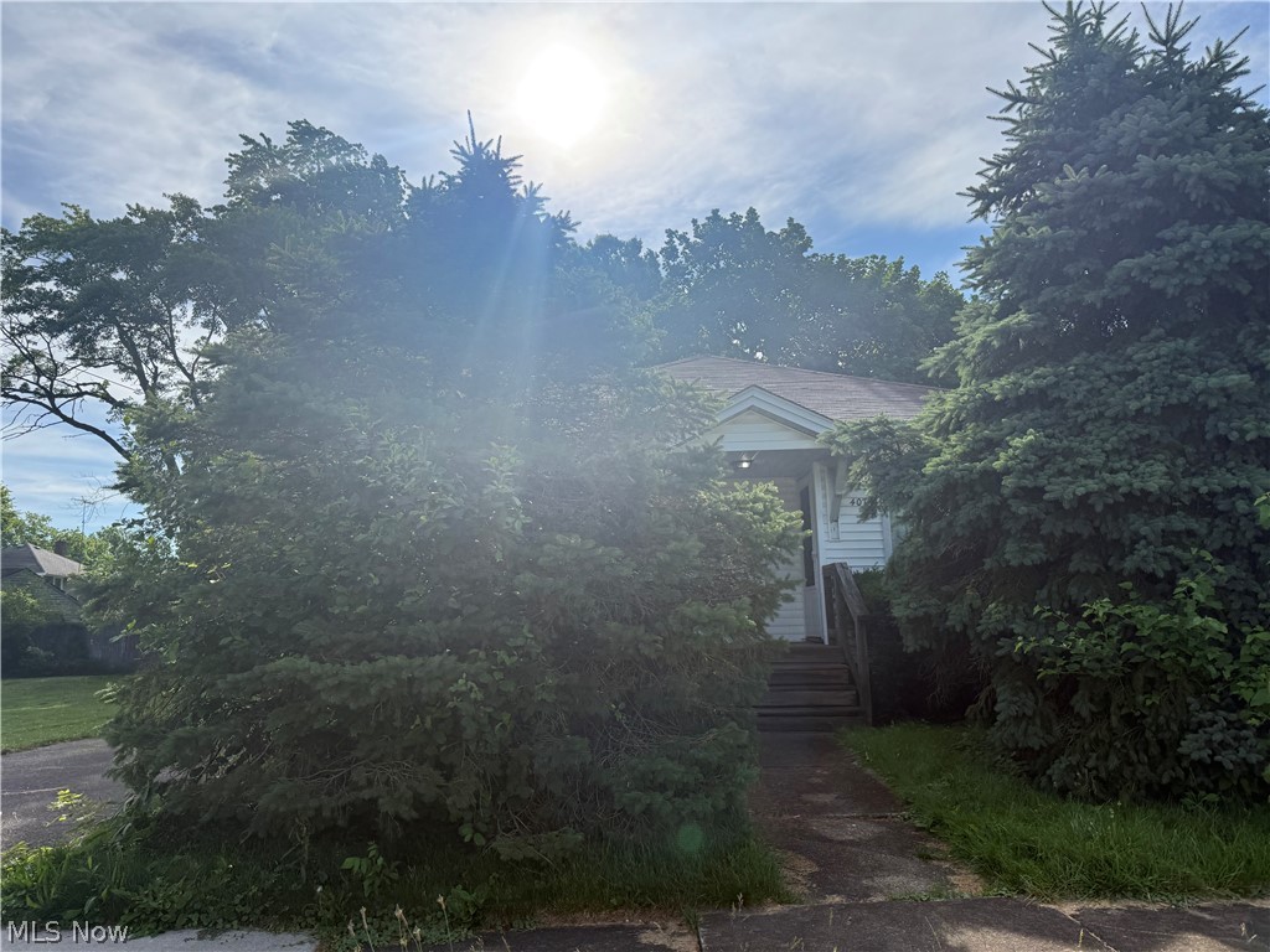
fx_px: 881
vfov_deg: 56.8
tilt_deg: +9.0
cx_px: 635
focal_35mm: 24
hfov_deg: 71.6
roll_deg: -2.2
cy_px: 476
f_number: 1.78
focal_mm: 6.76
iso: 100
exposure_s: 1/4975
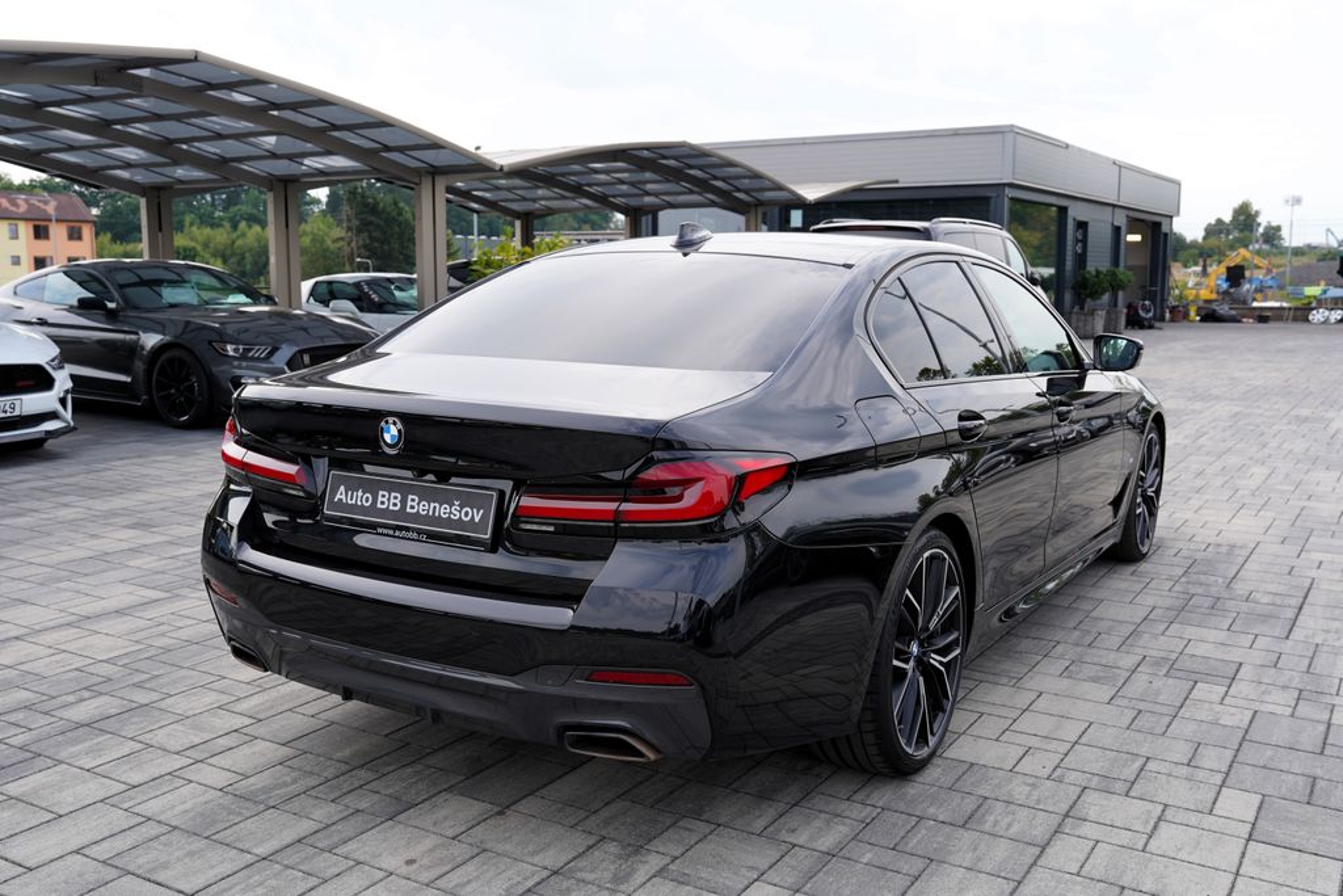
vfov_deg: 40.0
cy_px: 448
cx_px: 672
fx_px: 1231
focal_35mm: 33
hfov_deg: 57.2
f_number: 5.6
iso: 100
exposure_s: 1/160
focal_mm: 33
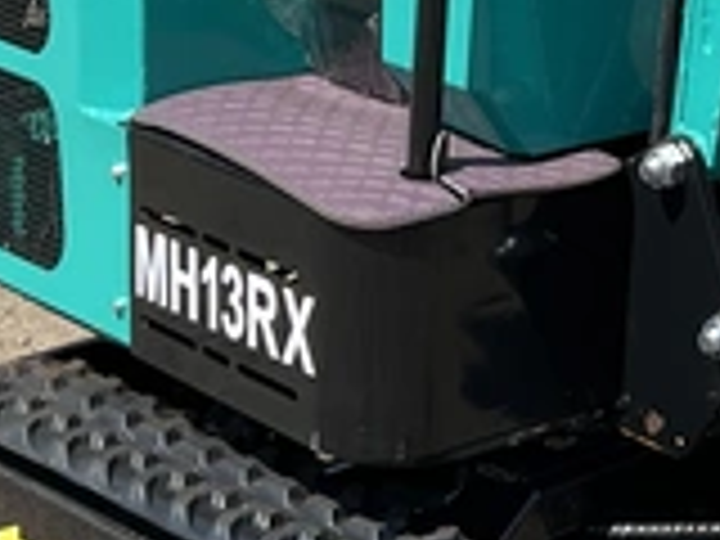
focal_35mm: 136
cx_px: 846
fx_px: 2829
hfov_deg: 14.1
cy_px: -223
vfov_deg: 10.6
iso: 25
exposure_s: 1/1412
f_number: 1.8
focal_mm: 3
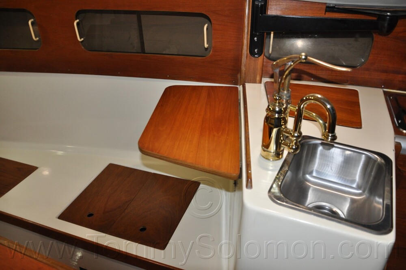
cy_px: 135
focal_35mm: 27
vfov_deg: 47.8
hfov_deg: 67.4
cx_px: 203
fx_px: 304
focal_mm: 18
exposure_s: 1/60
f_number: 3.5
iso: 800
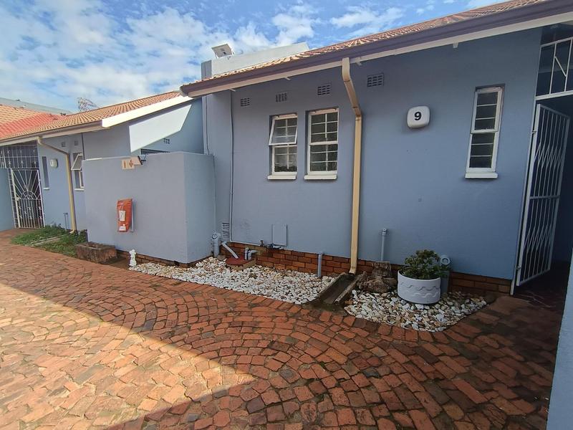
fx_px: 281
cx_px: 286
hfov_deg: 91.0
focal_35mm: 17
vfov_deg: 74.7
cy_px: 215
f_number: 2.2
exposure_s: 1/332
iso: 100
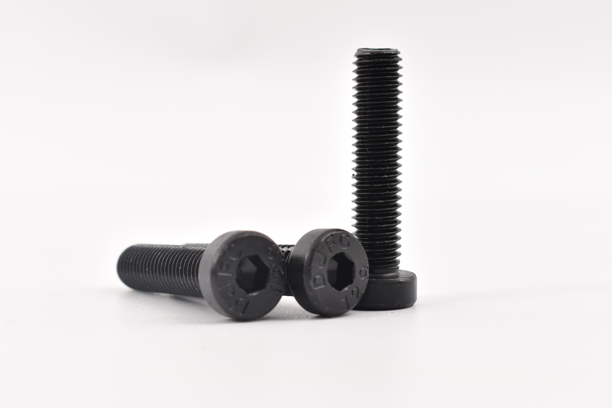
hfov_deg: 27.7
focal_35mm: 73
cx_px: 317
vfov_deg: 18.7
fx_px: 1241
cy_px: 209
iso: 250
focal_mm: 42
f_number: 9
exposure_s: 1/80
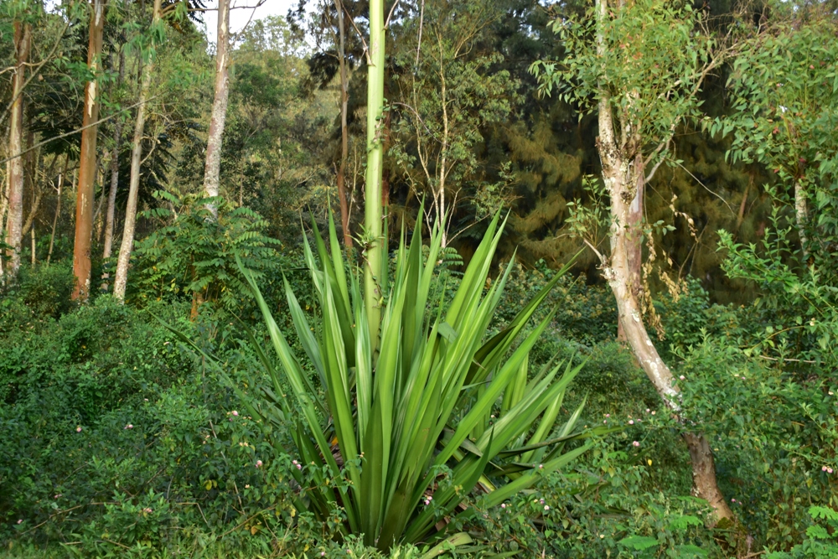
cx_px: 419
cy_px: 280
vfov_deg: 25.8
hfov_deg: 37.8
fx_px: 1222
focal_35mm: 52
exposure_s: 1/100
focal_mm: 35
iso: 400
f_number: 5.6
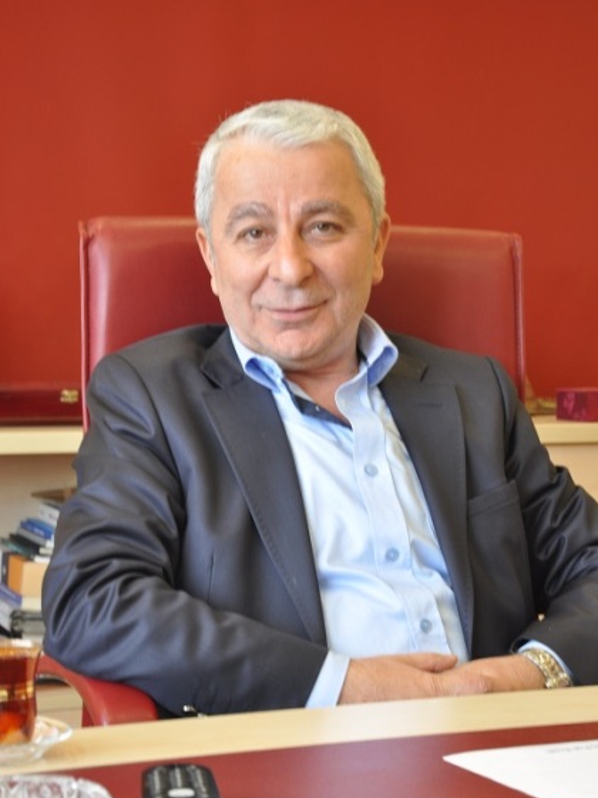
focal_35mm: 79
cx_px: 302
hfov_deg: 18.6
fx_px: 1822
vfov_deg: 24.7
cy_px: 448
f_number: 10
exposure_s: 1/6
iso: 280
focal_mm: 48
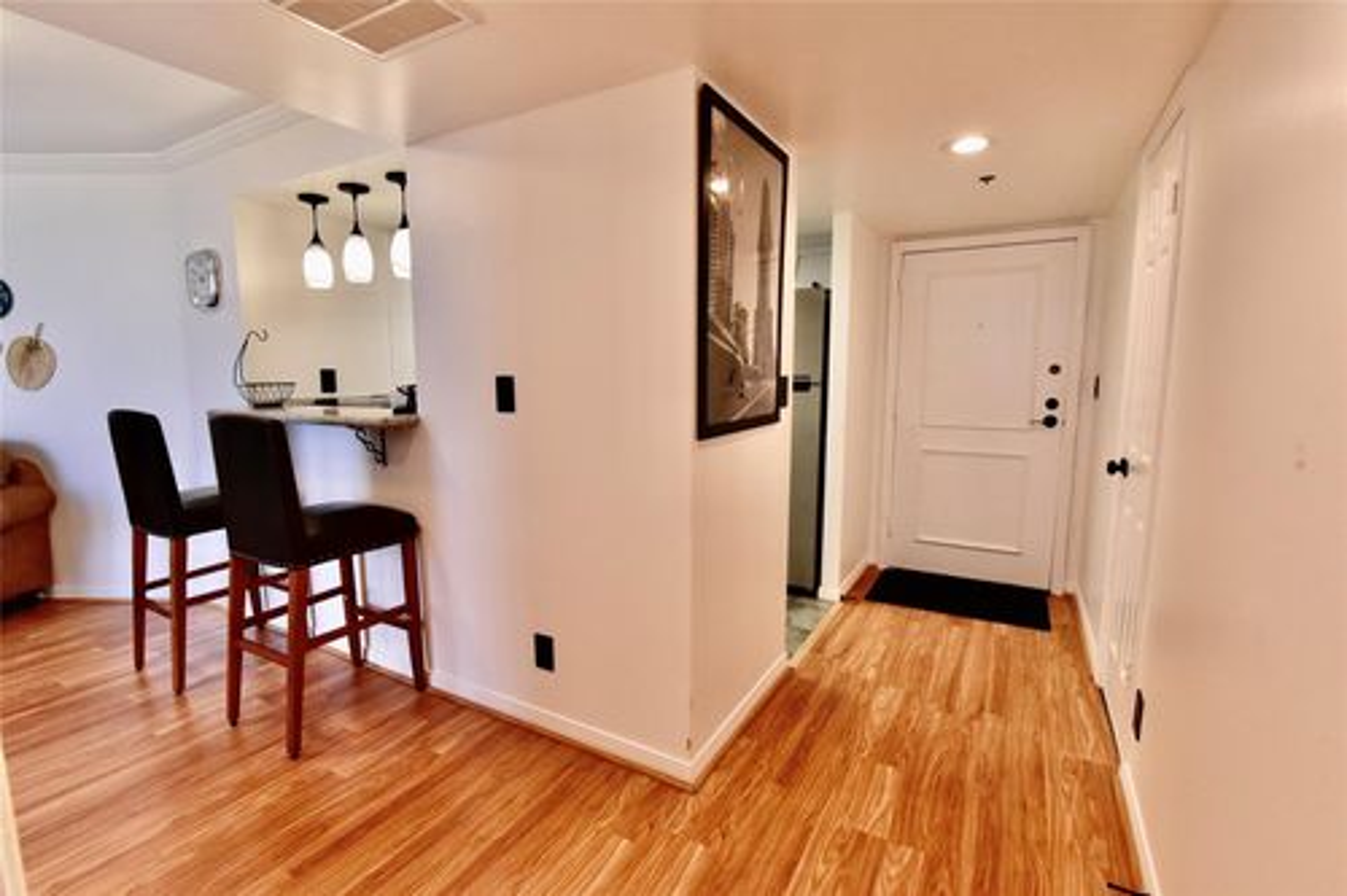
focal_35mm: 16
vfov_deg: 73.7
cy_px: 448
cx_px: 674
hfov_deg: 96.8
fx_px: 598
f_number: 8
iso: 4000
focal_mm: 16
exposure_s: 1/250
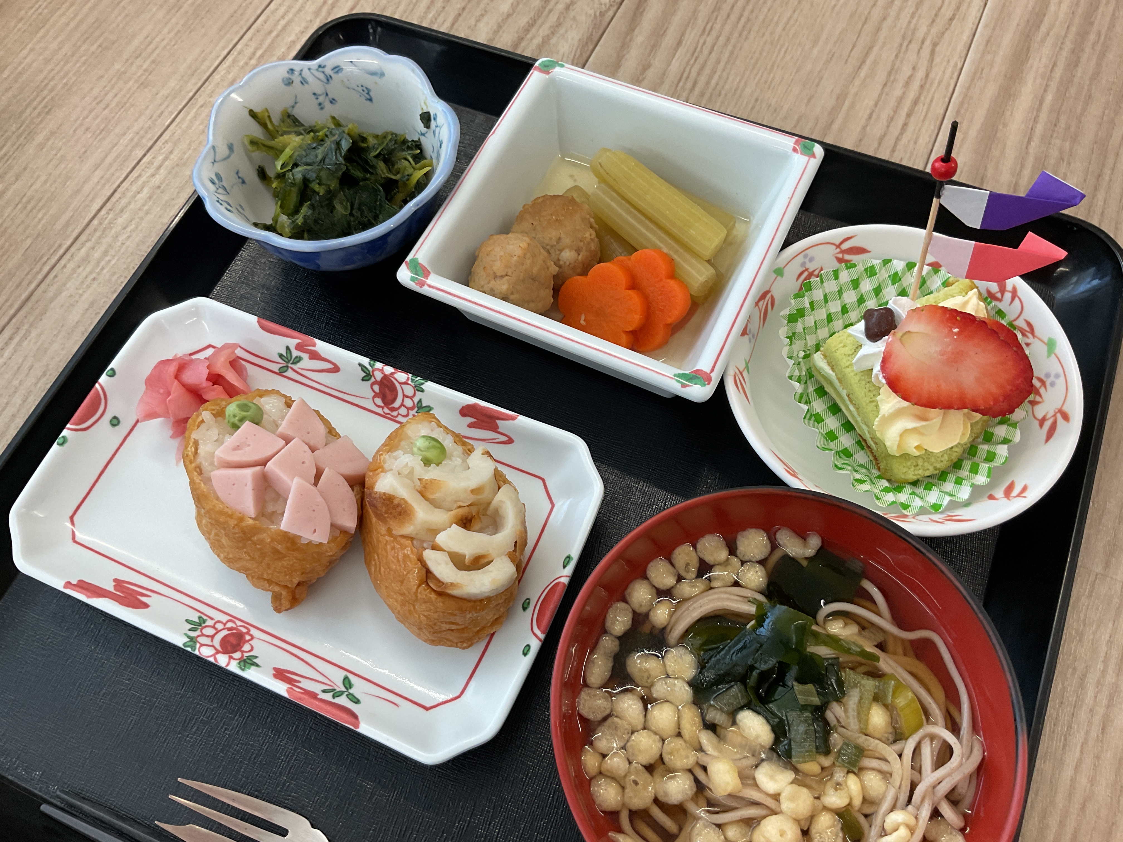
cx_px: 562
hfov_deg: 61.7
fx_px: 941
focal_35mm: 29
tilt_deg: -63.7
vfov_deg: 48.2
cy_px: 421
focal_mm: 3
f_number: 1.8
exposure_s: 1/120
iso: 64
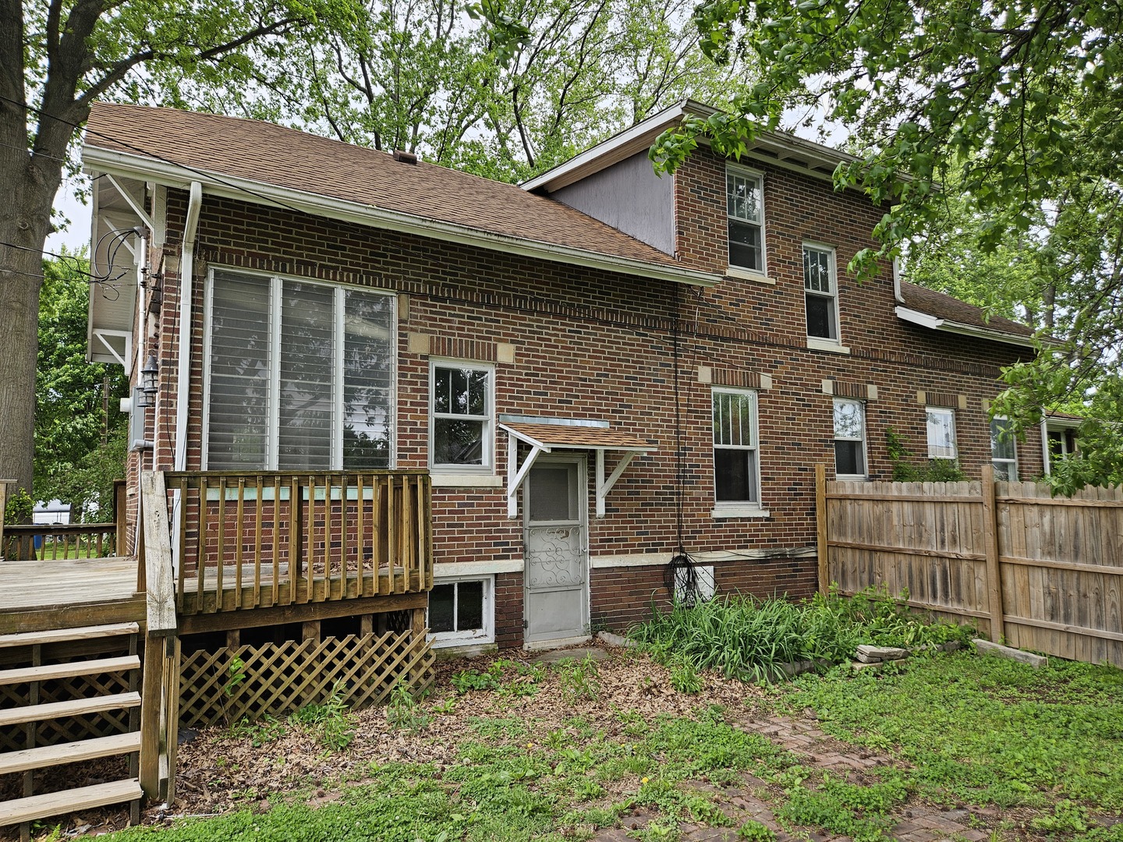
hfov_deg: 73.9
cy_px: 421
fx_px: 746
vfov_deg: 58.9
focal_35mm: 23
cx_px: 562
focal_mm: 5.4
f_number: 1.8
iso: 25
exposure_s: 1/284
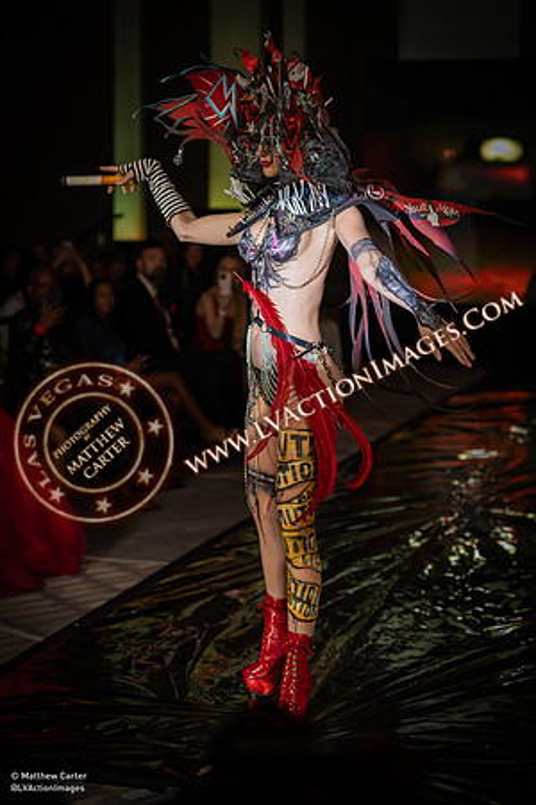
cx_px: 268
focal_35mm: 70
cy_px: 402
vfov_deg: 28.8
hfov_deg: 19.5
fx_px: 1563
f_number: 2.8
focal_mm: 70
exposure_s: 1/500
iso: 1250
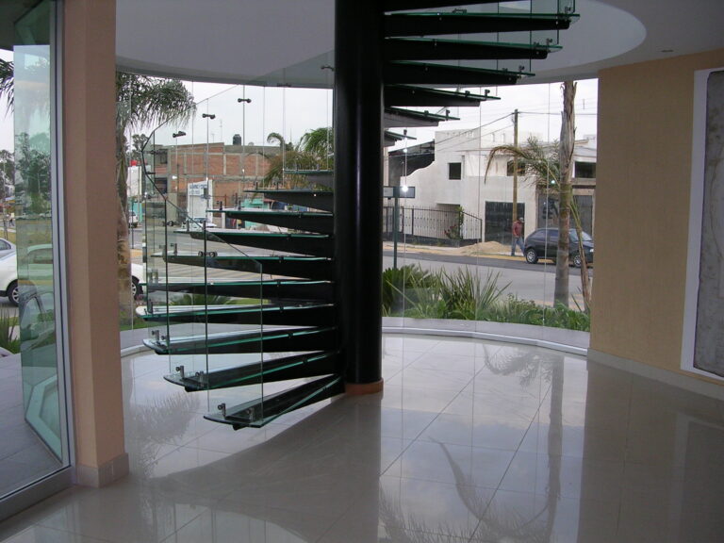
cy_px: 272
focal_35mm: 38
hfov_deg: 49.0
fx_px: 795
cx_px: 362
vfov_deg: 37.7
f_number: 2.8
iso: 71
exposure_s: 1/308
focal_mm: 5.8
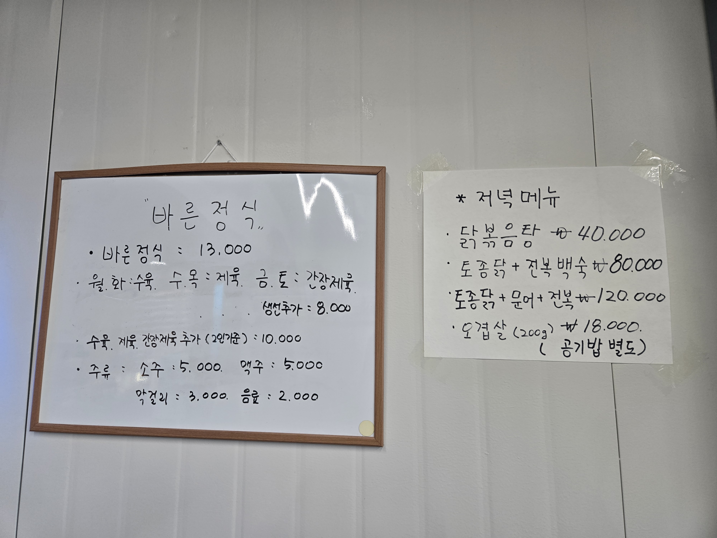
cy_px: 269
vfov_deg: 58.9
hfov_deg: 73.9
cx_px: 358
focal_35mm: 23
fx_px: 476
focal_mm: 5.4
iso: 125
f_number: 1.8
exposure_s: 1/120
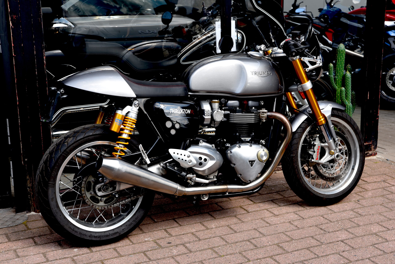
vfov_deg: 21.9
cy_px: 132
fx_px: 681
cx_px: 198
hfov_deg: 32.4
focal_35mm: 62
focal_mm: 62
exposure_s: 1/125
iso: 100
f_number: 5.6
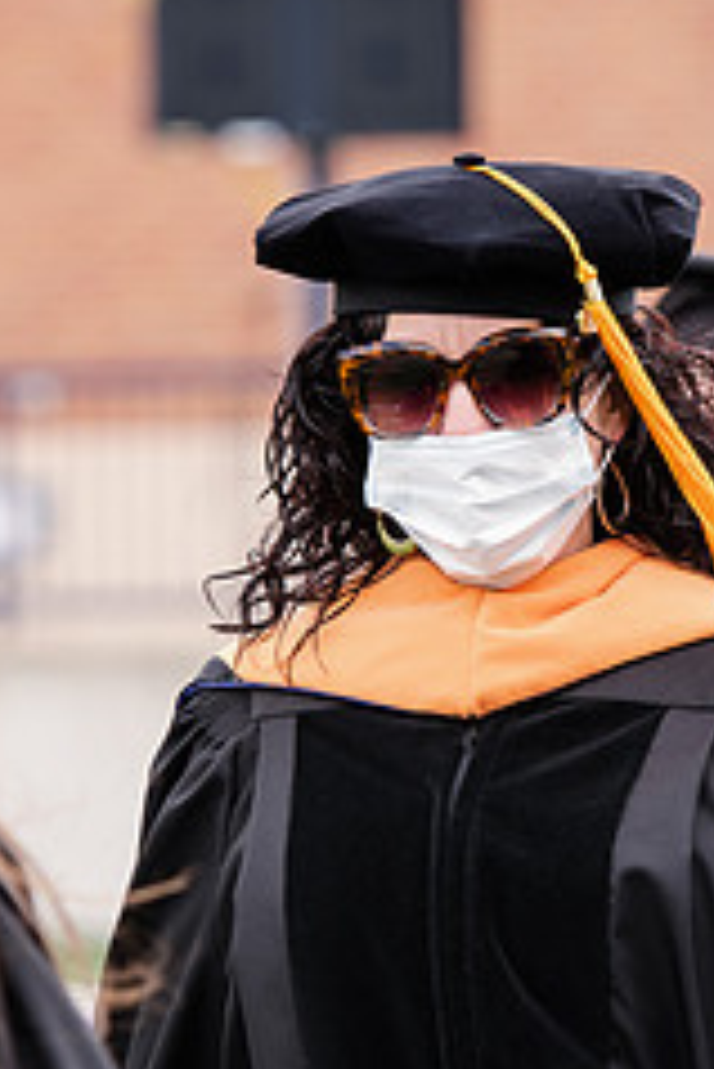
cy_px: 622
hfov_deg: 3.4
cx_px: 678
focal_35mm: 402
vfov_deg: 5.1
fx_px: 11941
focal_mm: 165
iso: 500
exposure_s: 1/500
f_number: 5
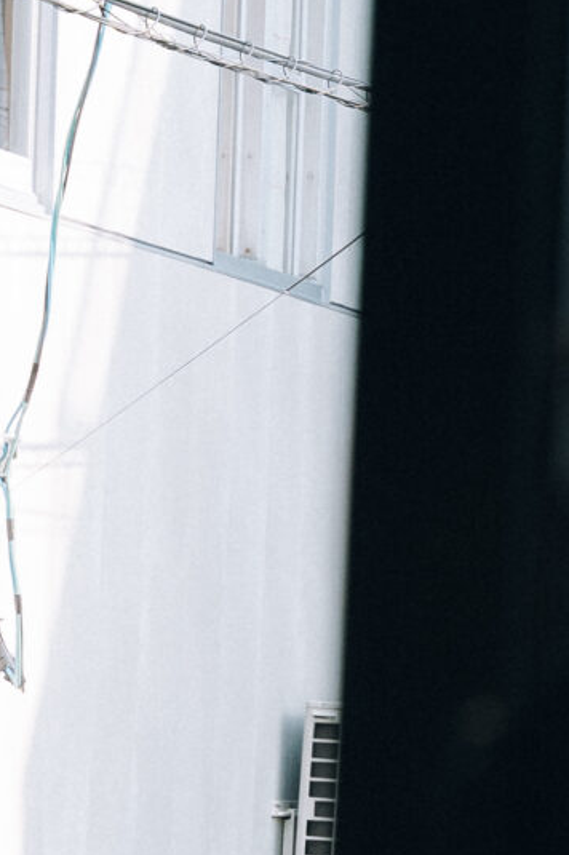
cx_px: -519
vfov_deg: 8.2
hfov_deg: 5.4
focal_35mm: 249
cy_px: 976
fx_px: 5911
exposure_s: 1/1000
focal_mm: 52
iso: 640
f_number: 4
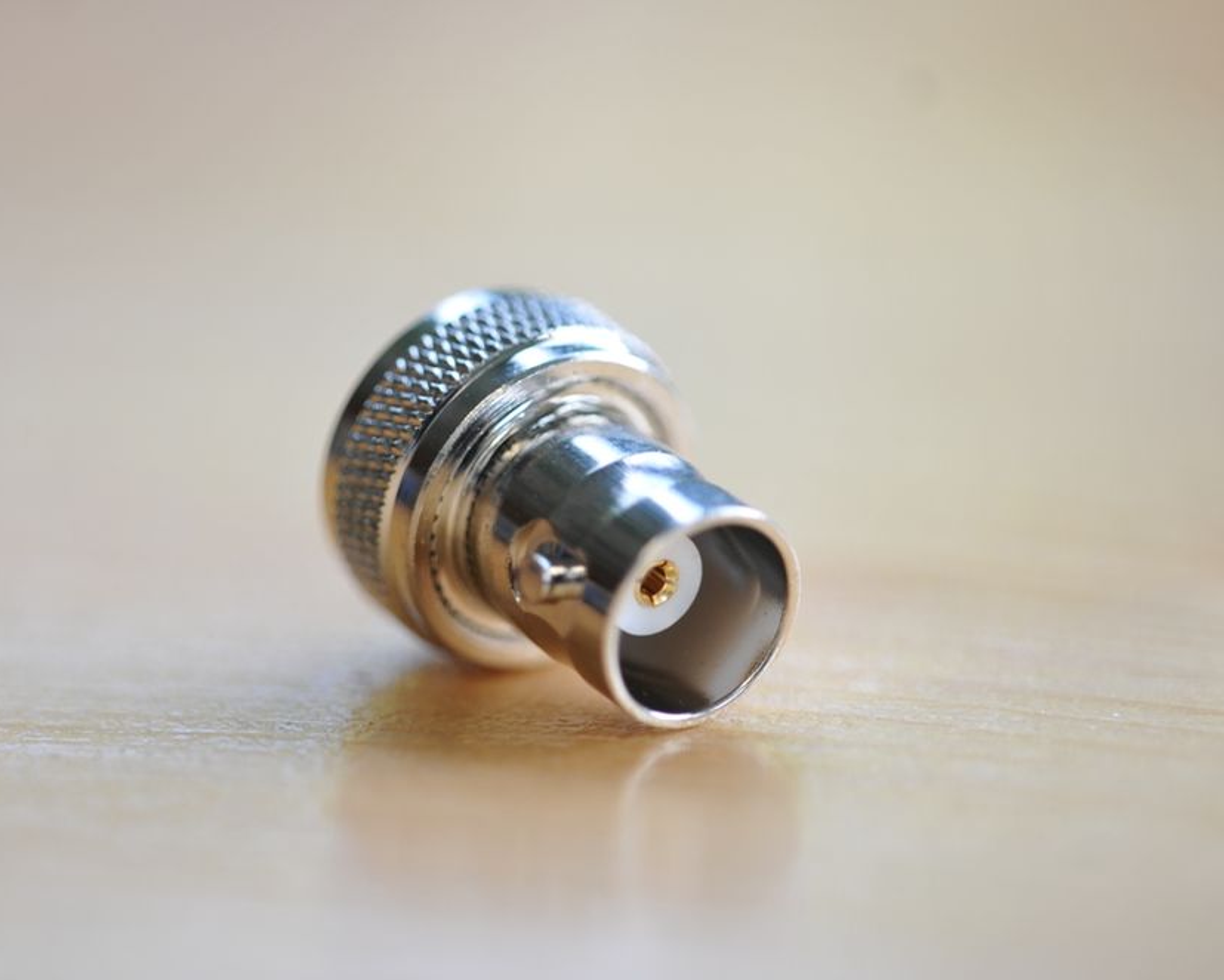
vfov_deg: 6.1
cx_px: 543
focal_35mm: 255
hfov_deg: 7.6
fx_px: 9240
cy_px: 490
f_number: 4
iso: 200
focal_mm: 150
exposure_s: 1/60
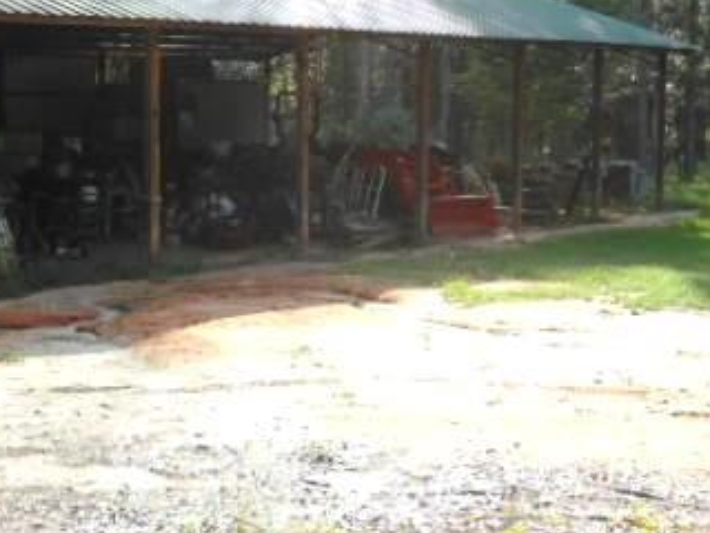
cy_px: 191
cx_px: 255
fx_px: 1272
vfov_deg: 23.6
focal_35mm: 62
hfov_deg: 31.0
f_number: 3
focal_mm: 5.6
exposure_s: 1/250
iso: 80
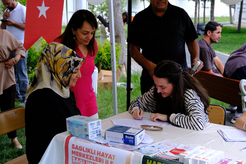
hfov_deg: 32.4
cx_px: 123
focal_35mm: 62
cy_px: 82
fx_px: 424
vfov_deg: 21.9
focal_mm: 41.1
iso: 400
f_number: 4.5
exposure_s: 1/200
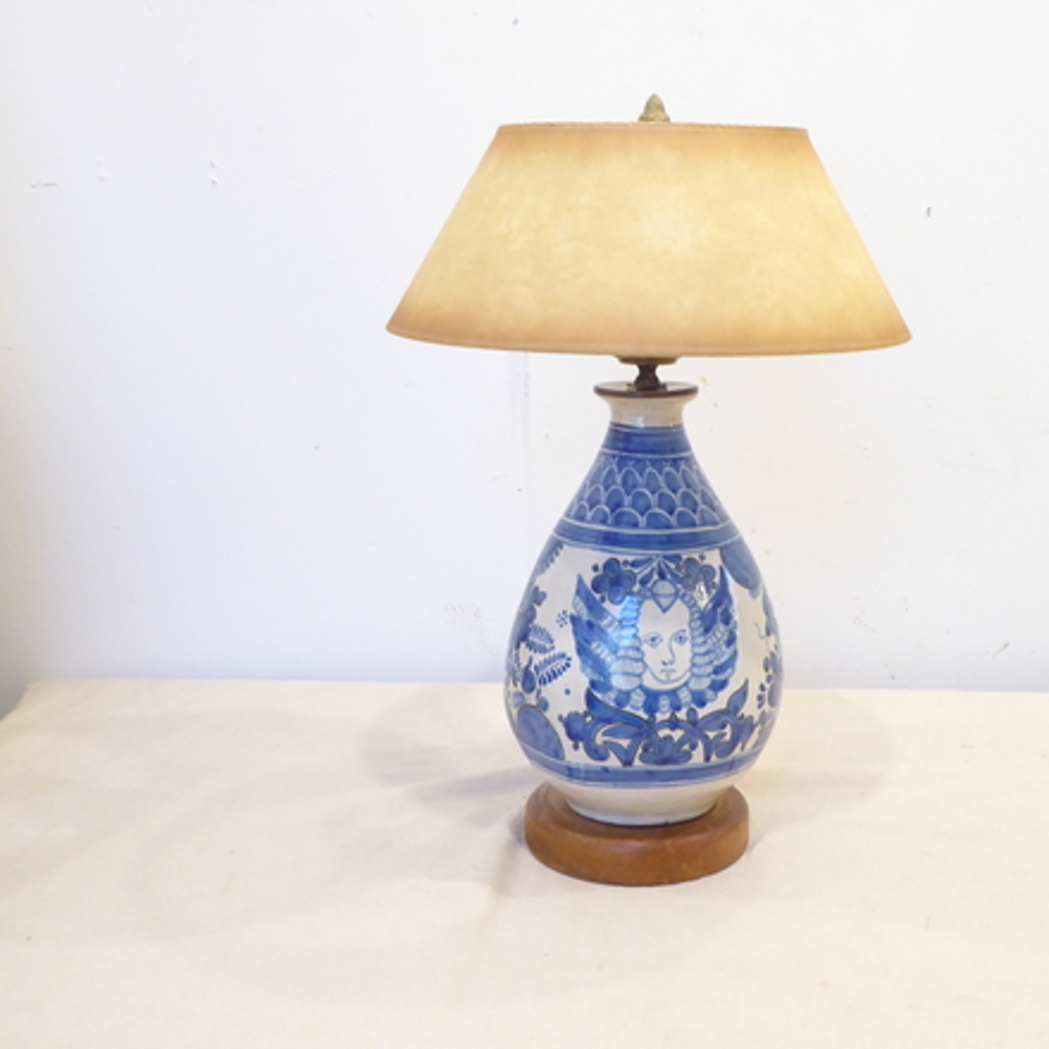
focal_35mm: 47
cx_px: 648
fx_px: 1611
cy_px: 529
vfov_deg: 36.1
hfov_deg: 35.9
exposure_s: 1/13
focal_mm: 6.7
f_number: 3.7
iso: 400
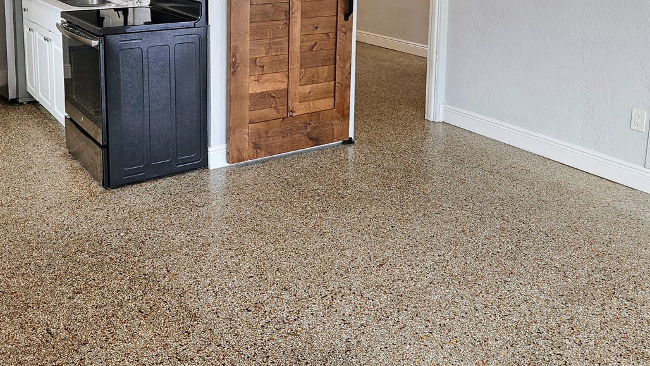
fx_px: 672
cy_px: 27
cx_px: 281
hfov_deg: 51.5
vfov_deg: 29.0
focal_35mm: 39
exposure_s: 1/60
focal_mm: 5.4
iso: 32
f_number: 1.8
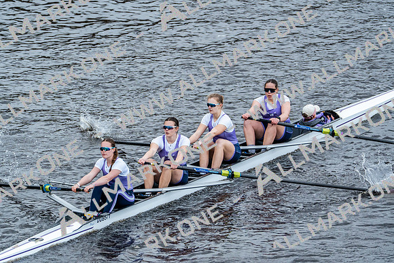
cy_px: 132
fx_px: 4948
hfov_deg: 4.6
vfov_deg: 3.0
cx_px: 197
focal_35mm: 452
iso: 1600
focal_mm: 452
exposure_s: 1/1250
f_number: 6.3
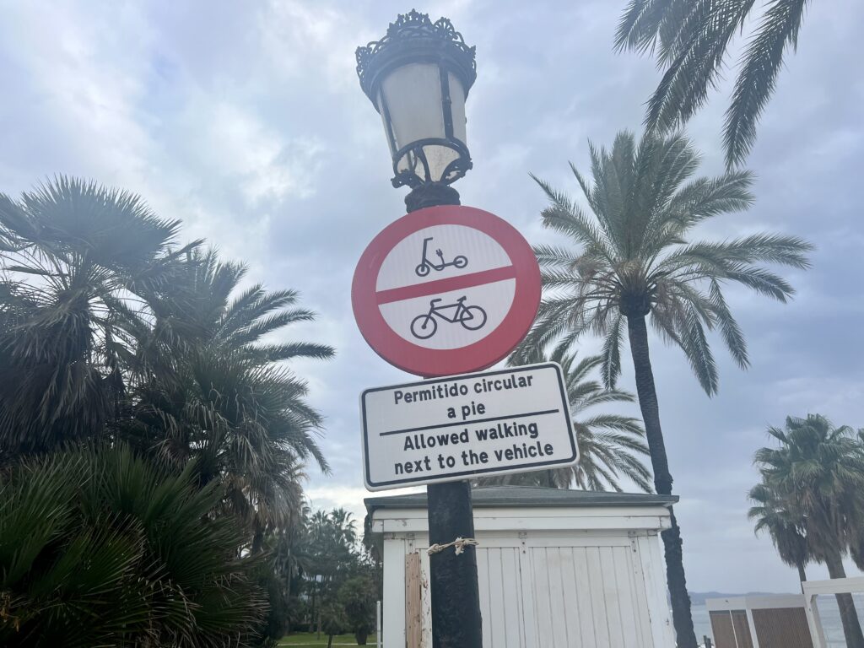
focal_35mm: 26
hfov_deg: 67.3
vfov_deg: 53.1
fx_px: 649
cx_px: 432
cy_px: 324
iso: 50
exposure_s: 1/2008
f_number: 1.5
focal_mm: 5.7
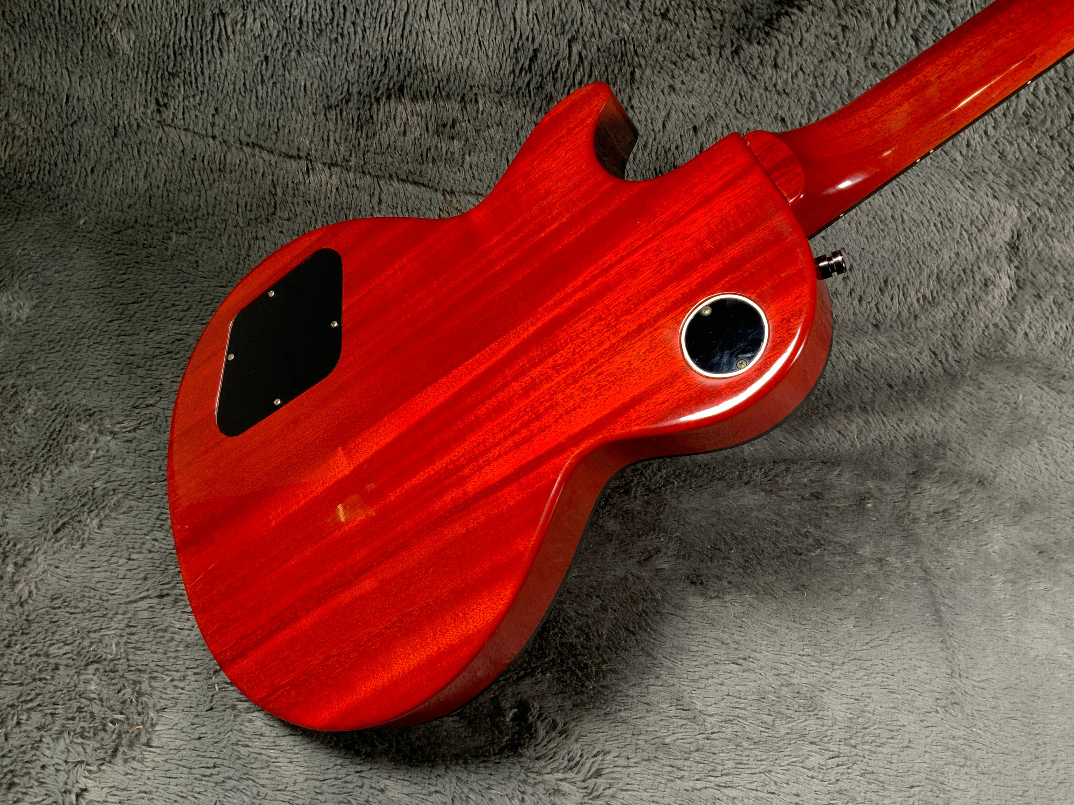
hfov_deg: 61.7
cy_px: 402
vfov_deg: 48.2
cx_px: 537
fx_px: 900
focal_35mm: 29
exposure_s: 1/104
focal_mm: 3
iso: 64
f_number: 1.8
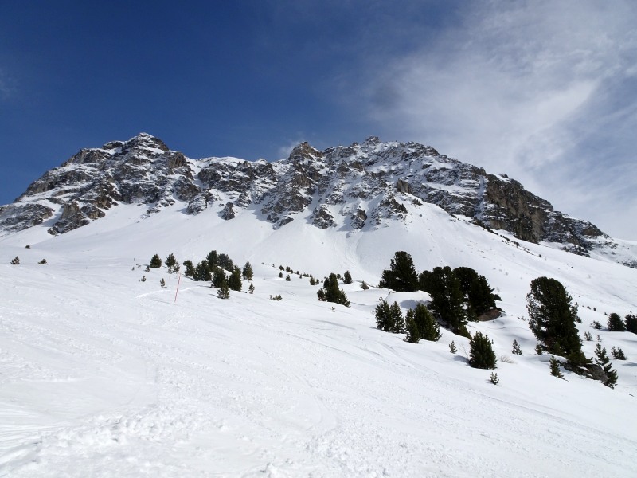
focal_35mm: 24
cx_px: 318
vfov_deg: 56.8
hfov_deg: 71.6
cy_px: 239
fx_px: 442
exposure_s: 1/2000
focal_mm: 4.1
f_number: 4.5
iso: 80
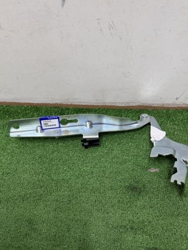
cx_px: 94
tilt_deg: -50.1
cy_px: 130
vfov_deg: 59.9
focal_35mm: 30
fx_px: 217
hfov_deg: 46.8
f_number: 1.78
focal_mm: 6.76
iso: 125
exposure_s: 1/100
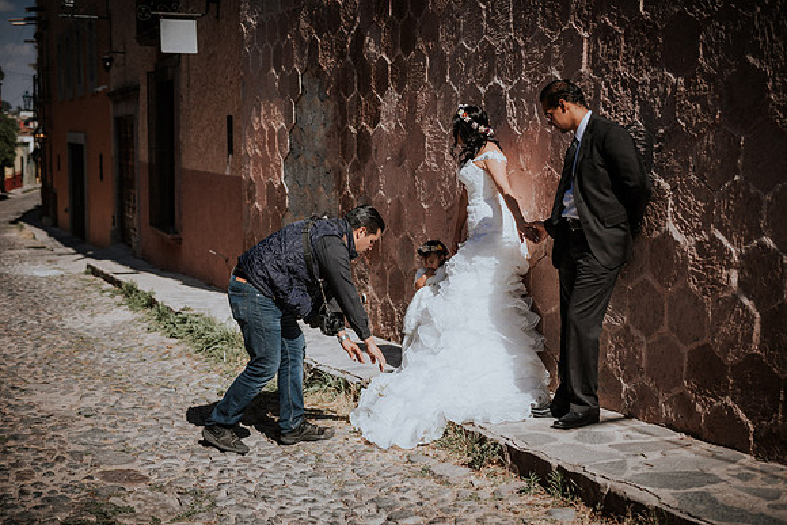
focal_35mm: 52
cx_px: 394
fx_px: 1148
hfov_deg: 37.8
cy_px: 262
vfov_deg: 25.8
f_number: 1.8
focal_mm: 35
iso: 100
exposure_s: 1/6400
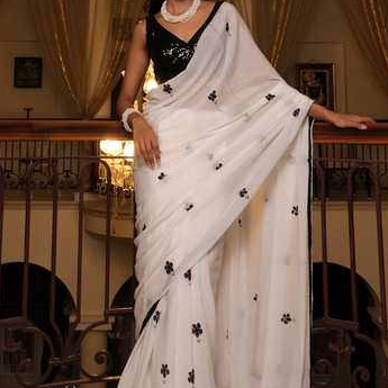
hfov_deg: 52.5
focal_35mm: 31
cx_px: 196
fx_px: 393
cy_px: 201
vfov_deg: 52.5
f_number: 4
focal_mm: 16
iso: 640
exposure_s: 1/70
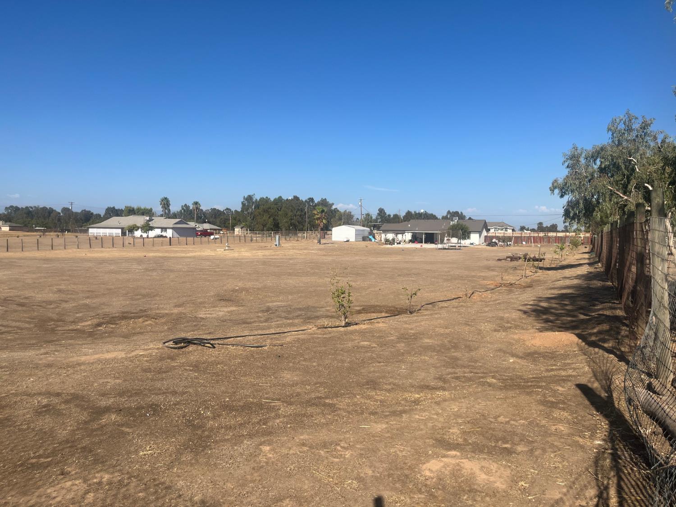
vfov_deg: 53.1
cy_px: 254
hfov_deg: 67.3
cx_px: 338
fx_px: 508
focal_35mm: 26
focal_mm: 5.1
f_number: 1.6
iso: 50
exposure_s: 1/4651
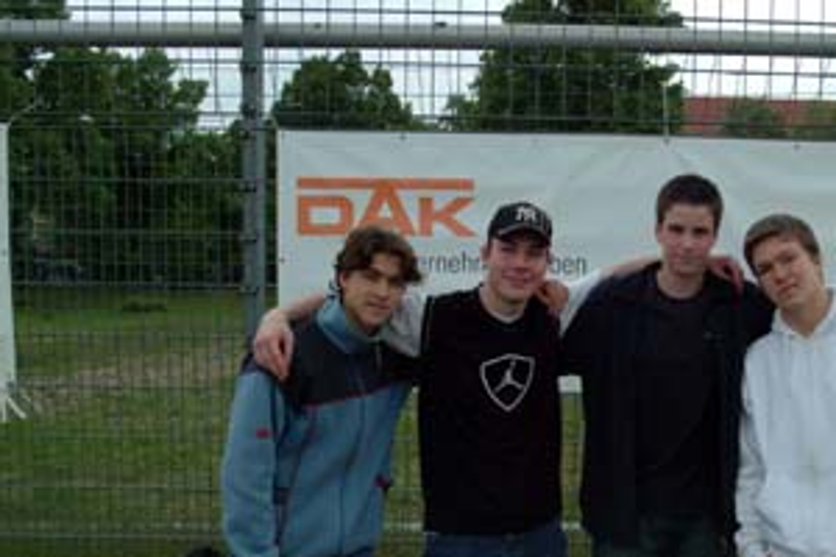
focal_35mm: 43
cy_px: 370
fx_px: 993
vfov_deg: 31.1
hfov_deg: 44.3
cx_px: 616
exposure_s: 1/350
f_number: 9.5
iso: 400
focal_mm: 19
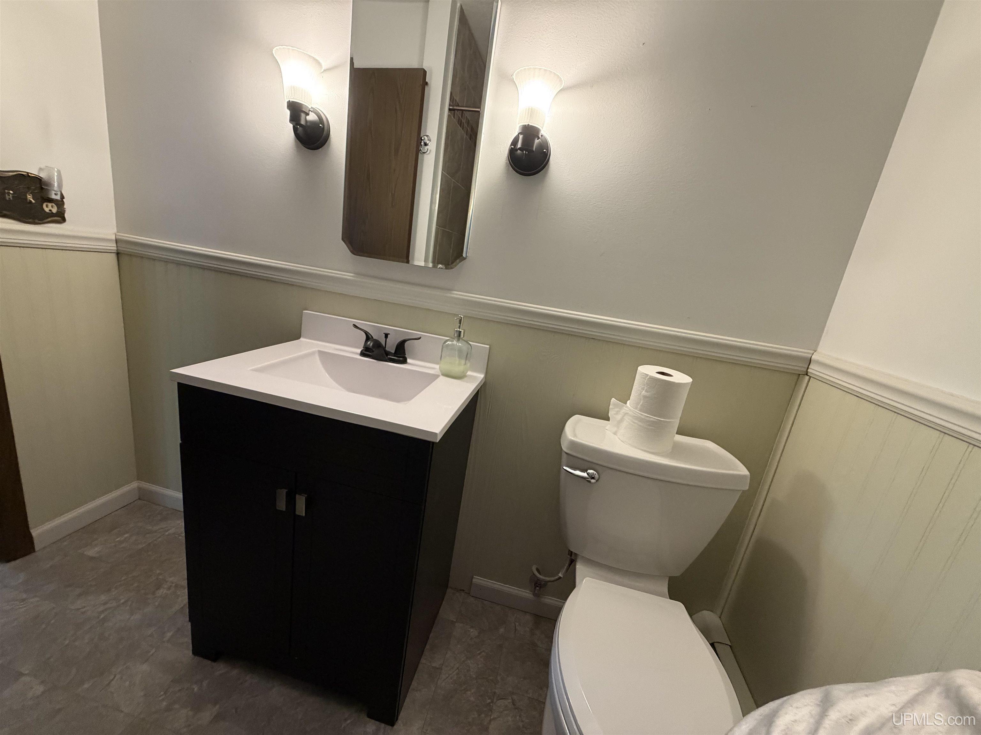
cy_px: 368
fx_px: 397
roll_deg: -8.0
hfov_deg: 102.1
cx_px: 490
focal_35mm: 14
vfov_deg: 85.7
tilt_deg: -15.1
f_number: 2.2
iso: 400
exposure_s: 1/60
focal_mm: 2.22
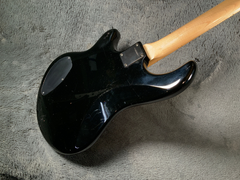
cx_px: 120
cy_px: 90
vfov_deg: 48.2
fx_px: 201
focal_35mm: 29
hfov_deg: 61.7
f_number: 1.8
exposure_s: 1/104
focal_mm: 3
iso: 50
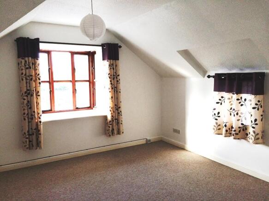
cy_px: 100
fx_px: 225
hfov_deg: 61.7
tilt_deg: -8.3
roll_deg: +1.4
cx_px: 134
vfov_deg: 48.2
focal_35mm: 29
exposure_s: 1/120
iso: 64
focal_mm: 4.15
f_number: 2.2
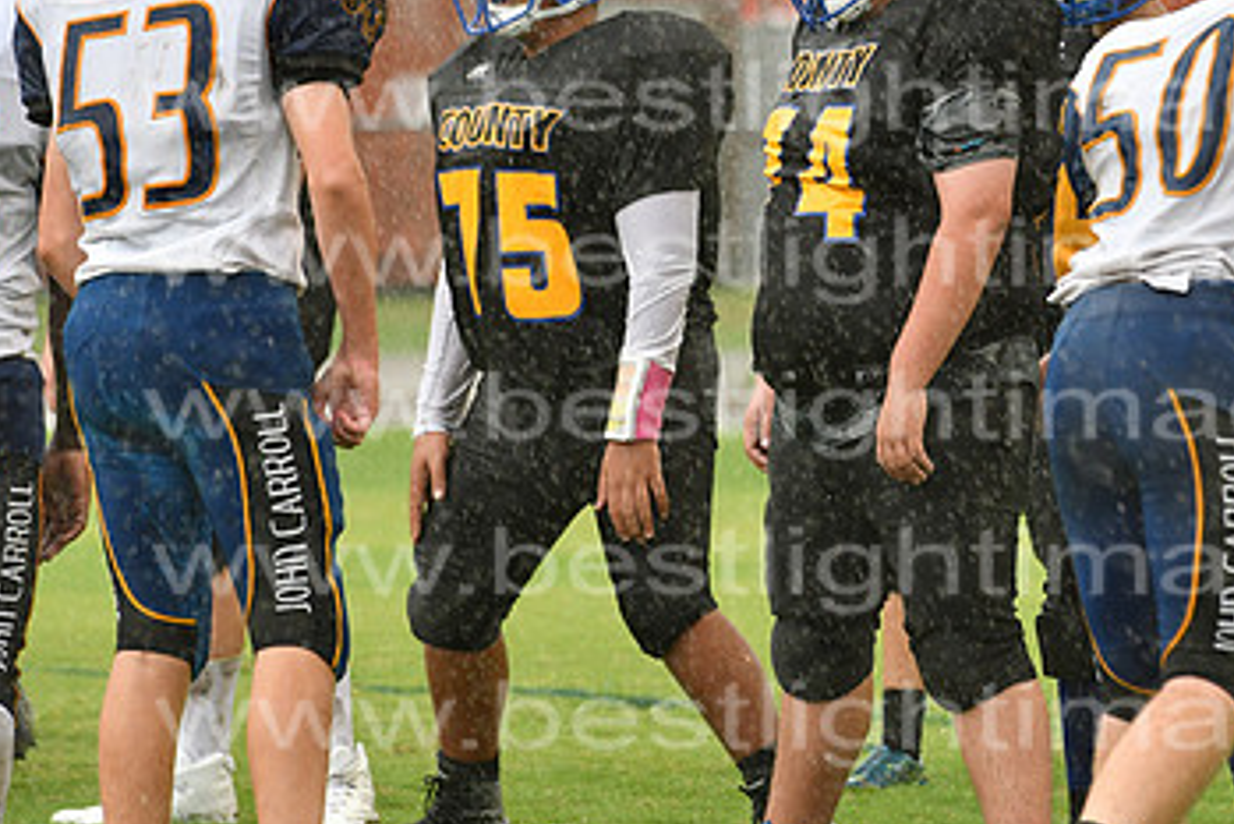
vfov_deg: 3.9
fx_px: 11967
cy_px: 338
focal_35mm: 349
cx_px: 955
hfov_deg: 5.9
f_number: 4.5
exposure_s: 1/640
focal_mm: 140
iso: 1000
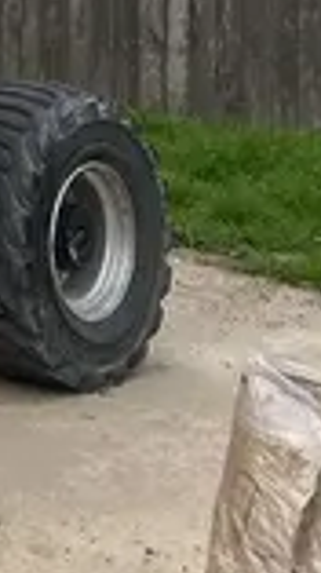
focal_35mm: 132
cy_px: -699
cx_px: -529
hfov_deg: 8.2
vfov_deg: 13.2
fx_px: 2003
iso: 50
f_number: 1.5
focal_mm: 5.7
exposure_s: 1/991
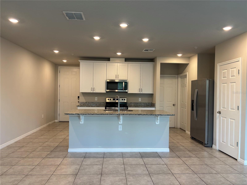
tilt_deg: +0.1
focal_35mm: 26
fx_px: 186
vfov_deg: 53.1
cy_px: 92
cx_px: 124
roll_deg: -0.9
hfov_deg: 67.3
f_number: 1.6
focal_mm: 5.96
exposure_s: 1/60
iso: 80
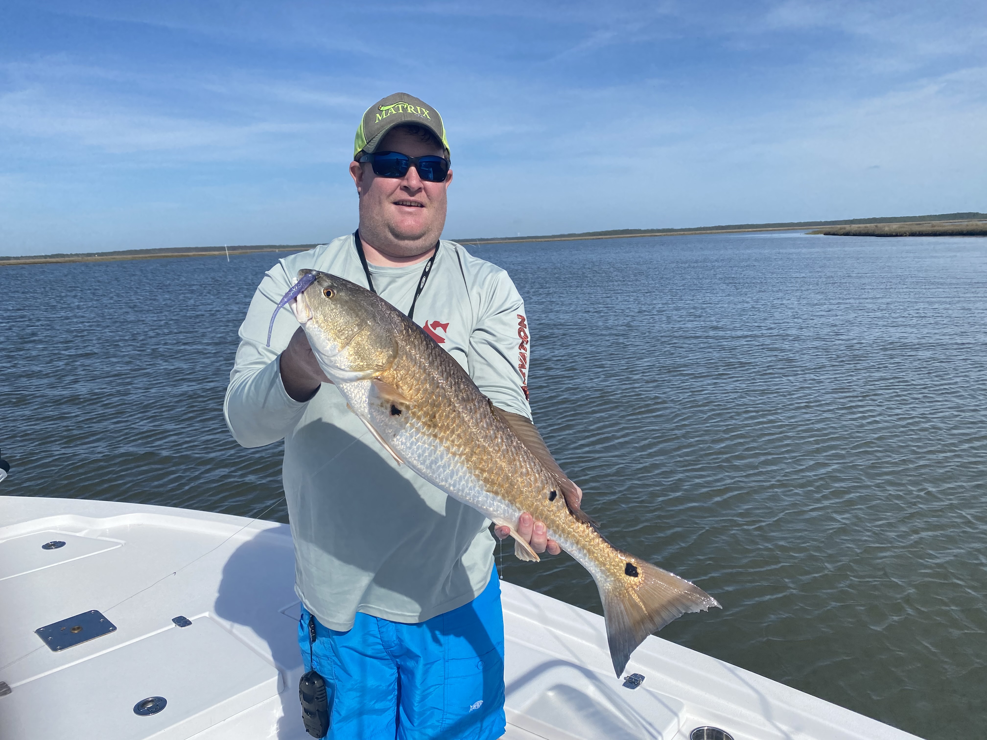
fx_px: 741
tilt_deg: -9.3
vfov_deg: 53.1
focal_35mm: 26
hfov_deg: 67.3
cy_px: 370
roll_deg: +1.3
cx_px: 494
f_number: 1.8
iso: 32
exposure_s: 1/5025
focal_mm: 4.25
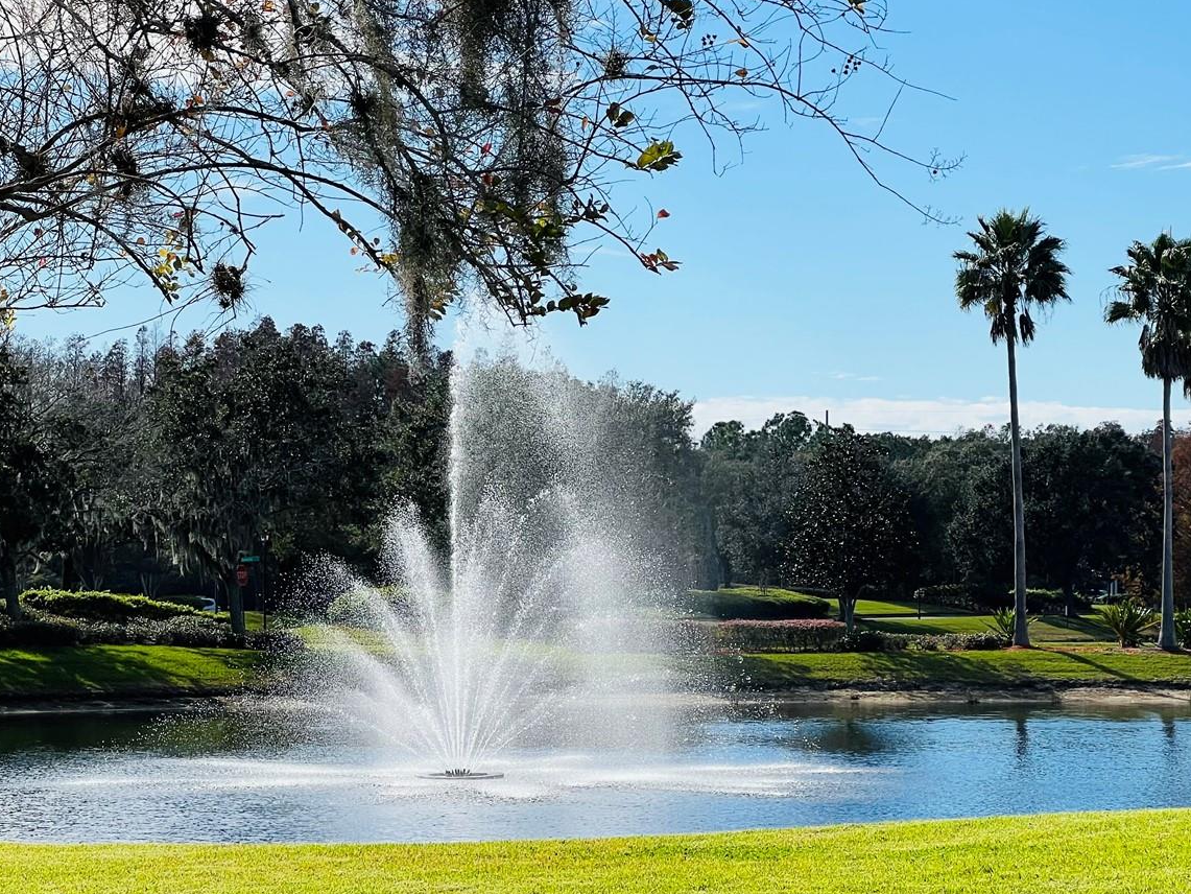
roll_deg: +0.4
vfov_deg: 13.7
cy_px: 606
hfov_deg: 18.2
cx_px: 627
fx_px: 3716
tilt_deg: -0.7
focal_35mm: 108
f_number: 2.8
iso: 32
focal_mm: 9
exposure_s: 1/1085
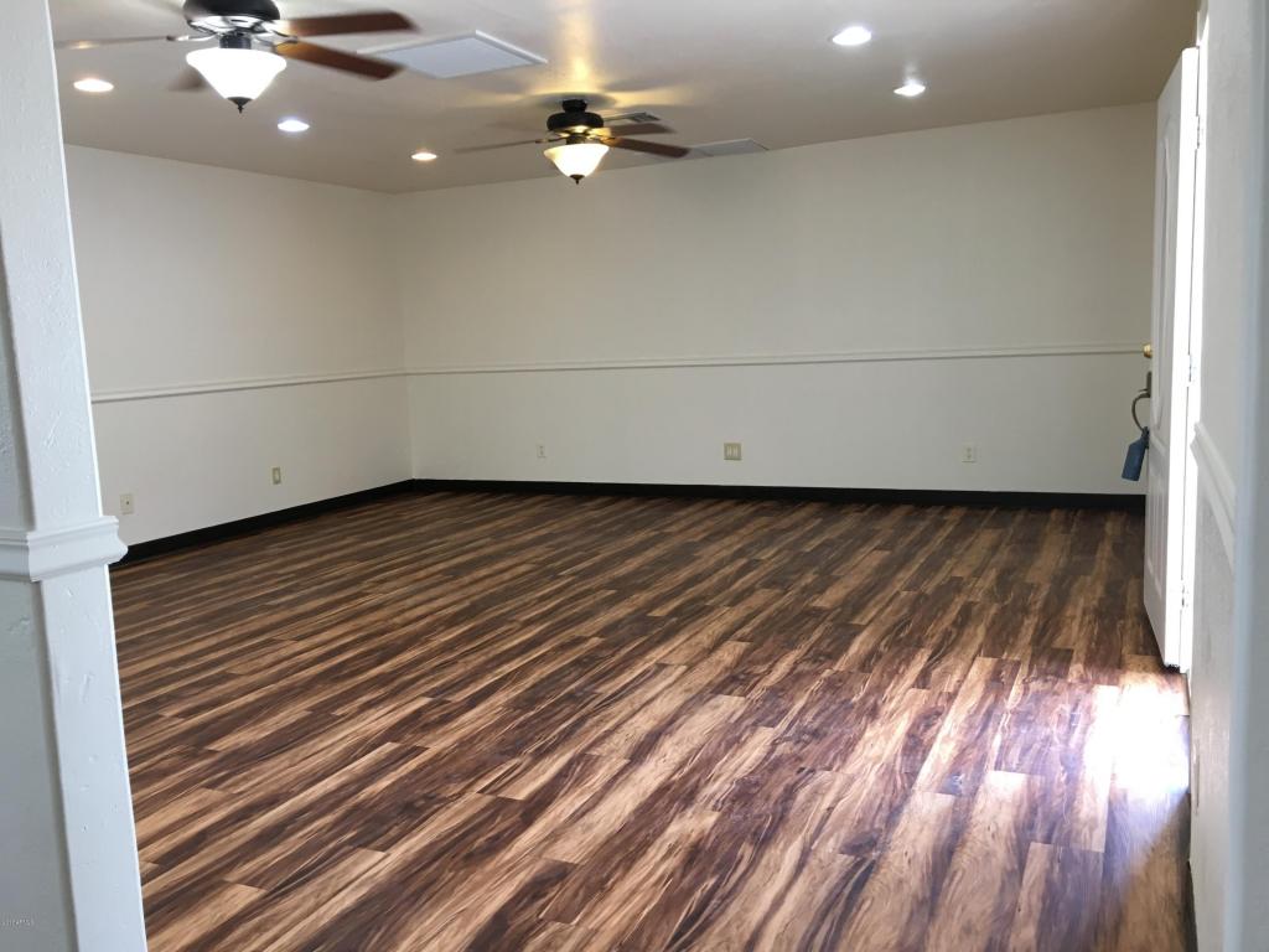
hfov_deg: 61.7
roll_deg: +2.9
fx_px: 1063
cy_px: 476
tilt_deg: -7.6
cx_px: 634
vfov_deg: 48.2
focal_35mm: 29
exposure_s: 1/30
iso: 80
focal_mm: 4.15
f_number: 2.2
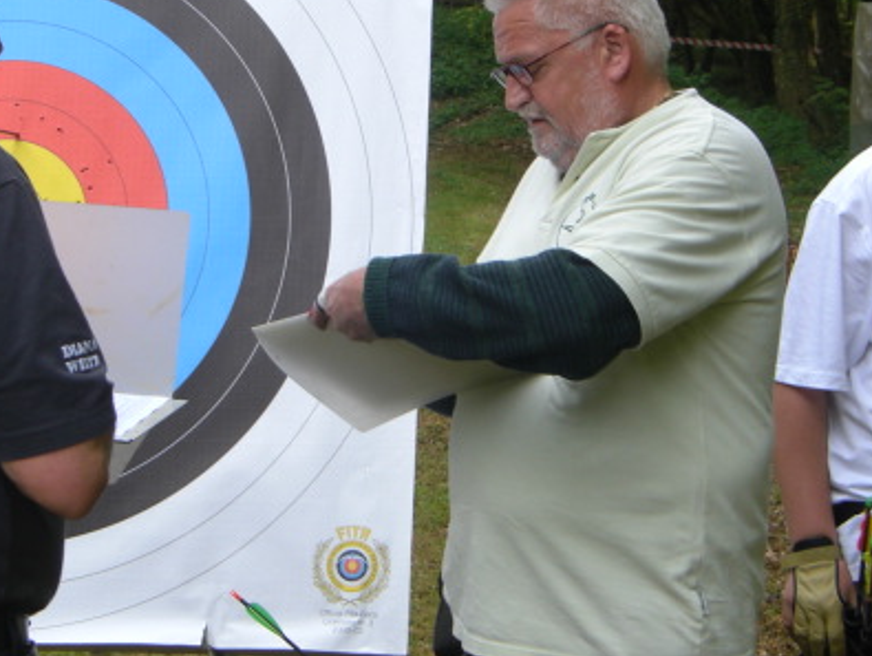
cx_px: 393
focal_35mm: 123
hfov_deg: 16.0
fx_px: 3101
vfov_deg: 12.1
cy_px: 267
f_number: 4
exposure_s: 1/100
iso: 50
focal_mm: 12.6
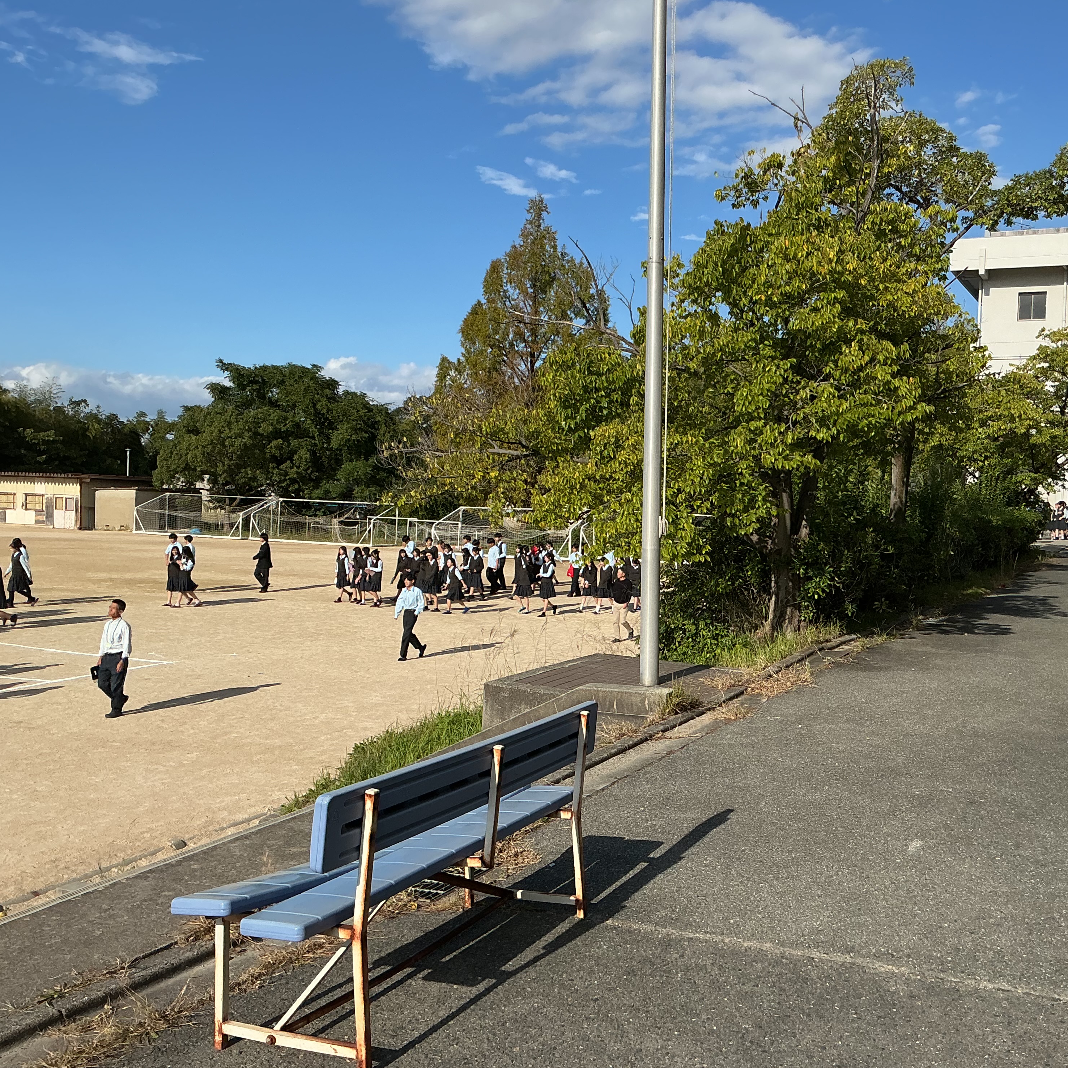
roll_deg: -1.4
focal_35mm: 35
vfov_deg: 47.2
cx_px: 653
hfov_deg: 46.9
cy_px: 523
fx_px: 1222
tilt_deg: -1.3
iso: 25
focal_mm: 3
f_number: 1.8
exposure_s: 1/2320
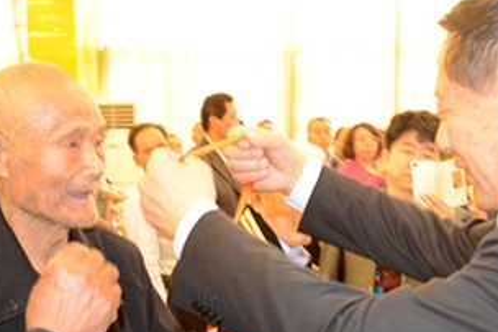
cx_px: 323
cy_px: 260
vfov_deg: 18.1
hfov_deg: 26.9
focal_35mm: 75
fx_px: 1038
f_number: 6.3
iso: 6400
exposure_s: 1/60
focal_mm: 38
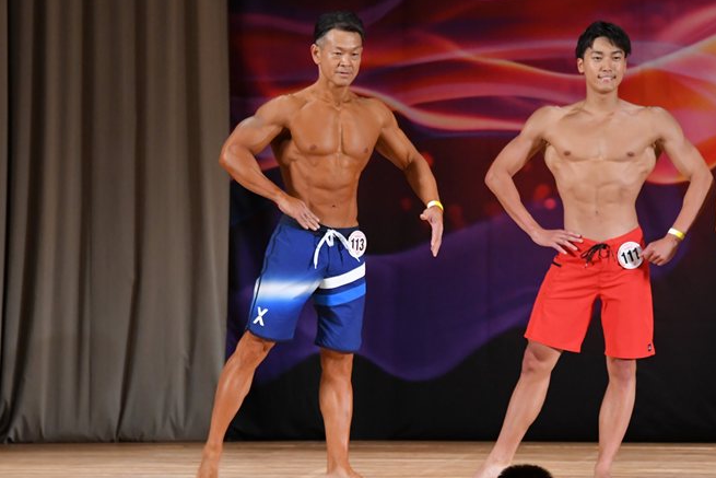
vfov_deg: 5.2
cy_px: 253
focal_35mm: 266
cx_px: 380
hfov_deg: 7.7
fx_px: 5291
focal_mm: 150
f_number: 5.6
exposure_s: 1/400
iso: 3200
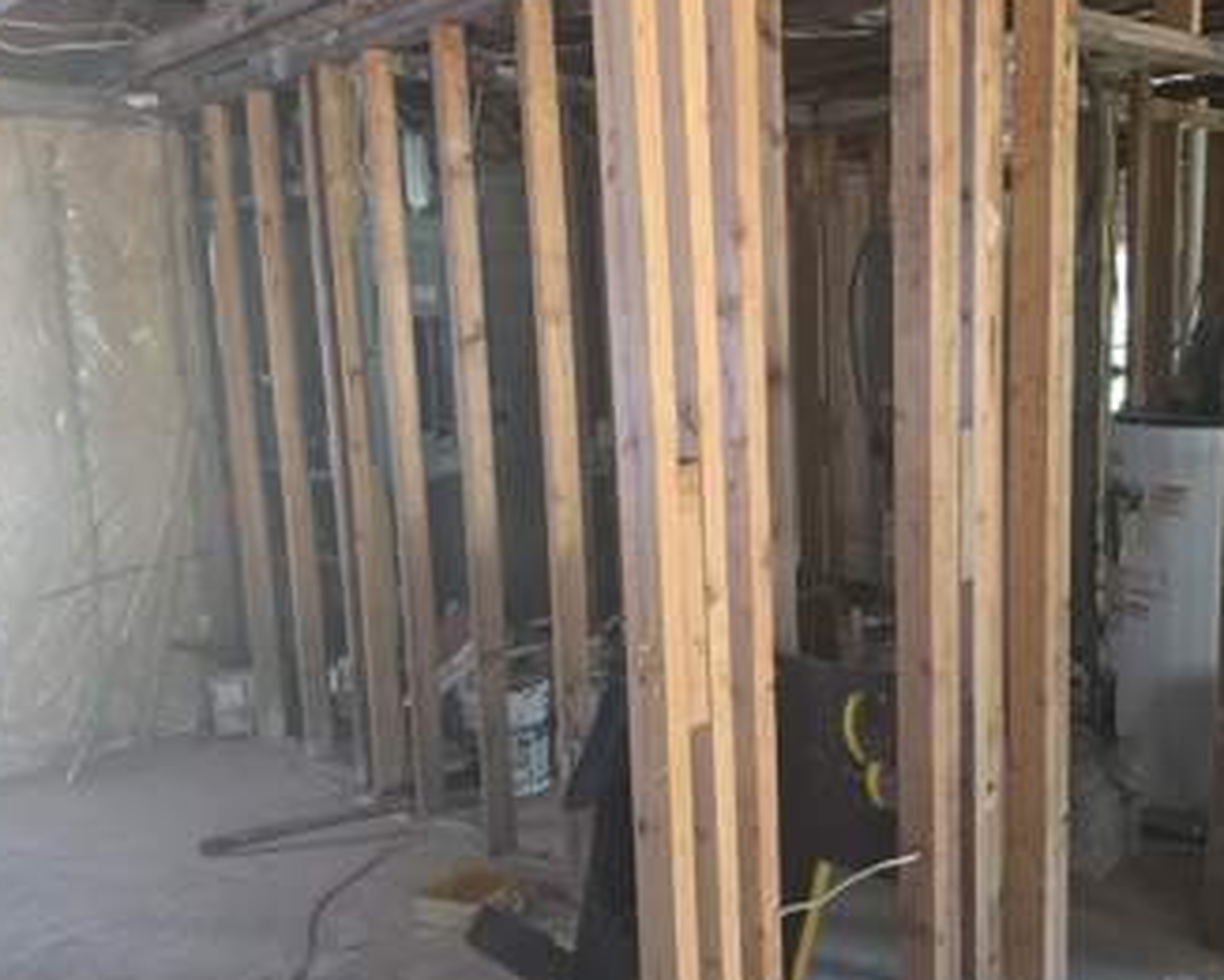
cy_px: 509
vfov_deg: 44.6
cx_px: 788
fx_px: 1196
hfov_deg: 53.4
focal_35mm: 33
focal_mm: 6.5
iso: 1000
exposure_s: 1/120
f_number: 1.4
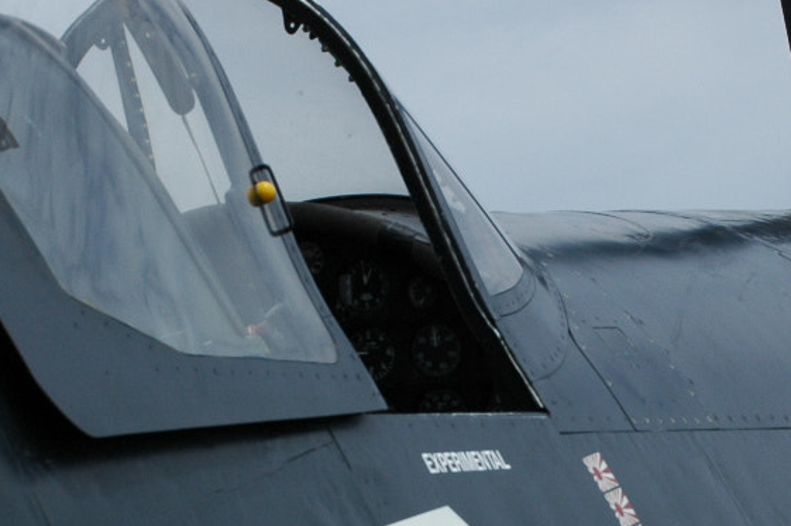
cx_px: 467
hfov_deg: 9.3
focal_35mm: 221
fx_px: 4859
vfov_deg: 6.2
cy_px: 489
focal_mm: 55
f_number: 14
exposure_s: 1/640
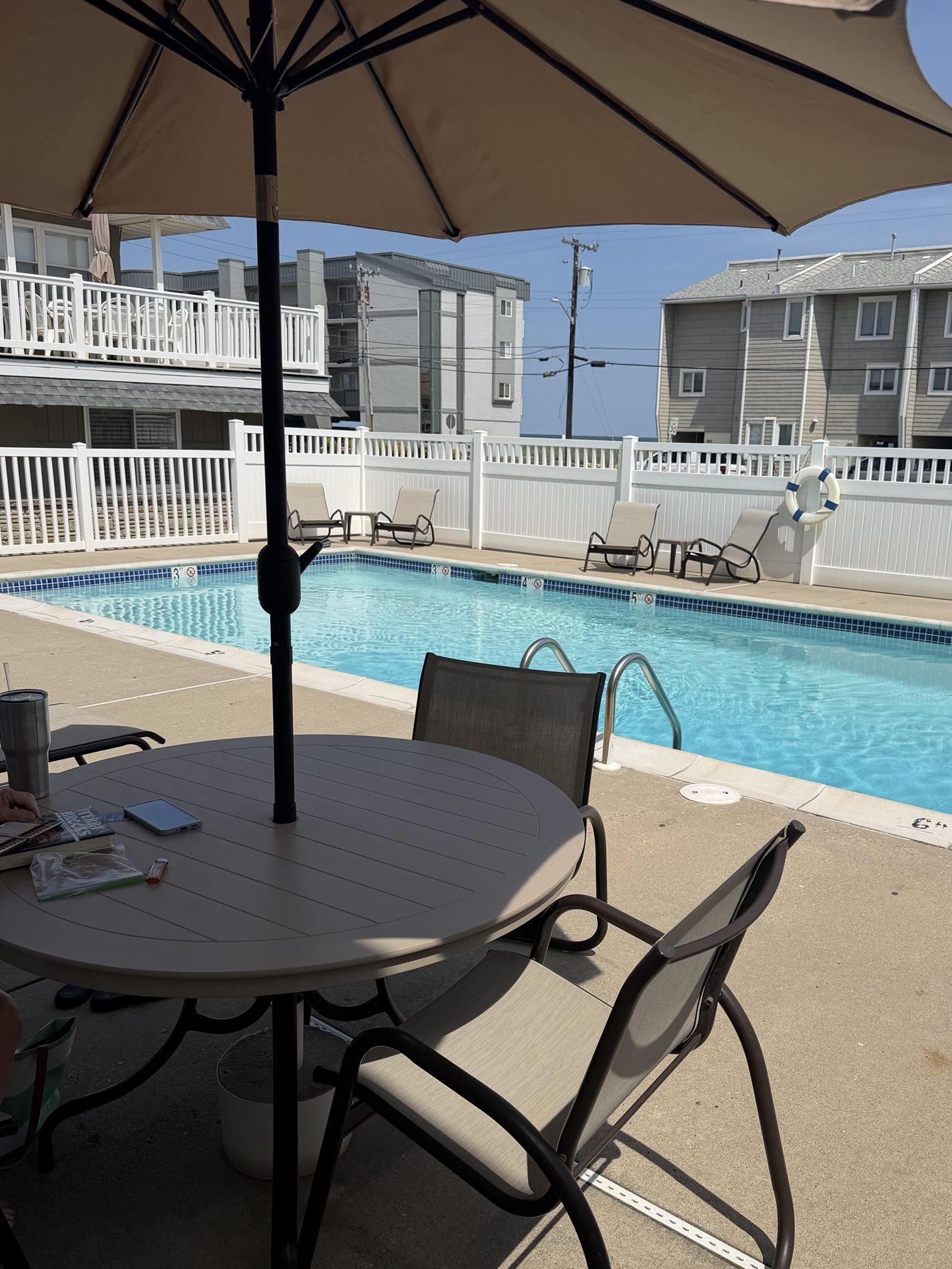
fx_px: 1064
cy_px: 695
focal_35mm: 29
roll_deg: -1.0
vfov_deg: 61.5
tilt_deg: -12.7
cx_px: 544
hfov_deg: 48.1
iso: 80
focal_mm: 6.76
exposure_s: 1/10309
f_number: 1.78
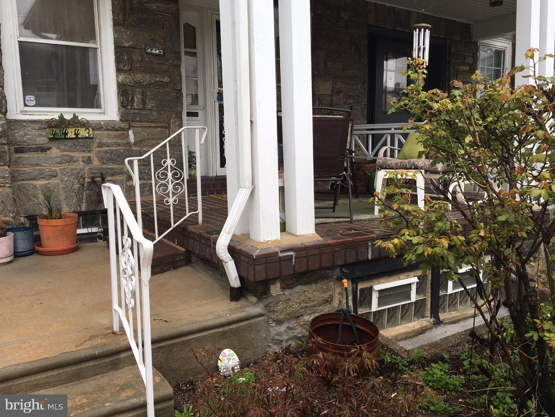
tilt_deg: -7.4
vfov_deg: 48.2
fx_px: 465
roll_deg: +1.9
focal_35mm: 29
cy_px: 208
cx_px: 278
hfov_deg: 61.7
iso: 25
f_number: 2.2
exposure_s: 1/120
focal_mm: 4.15
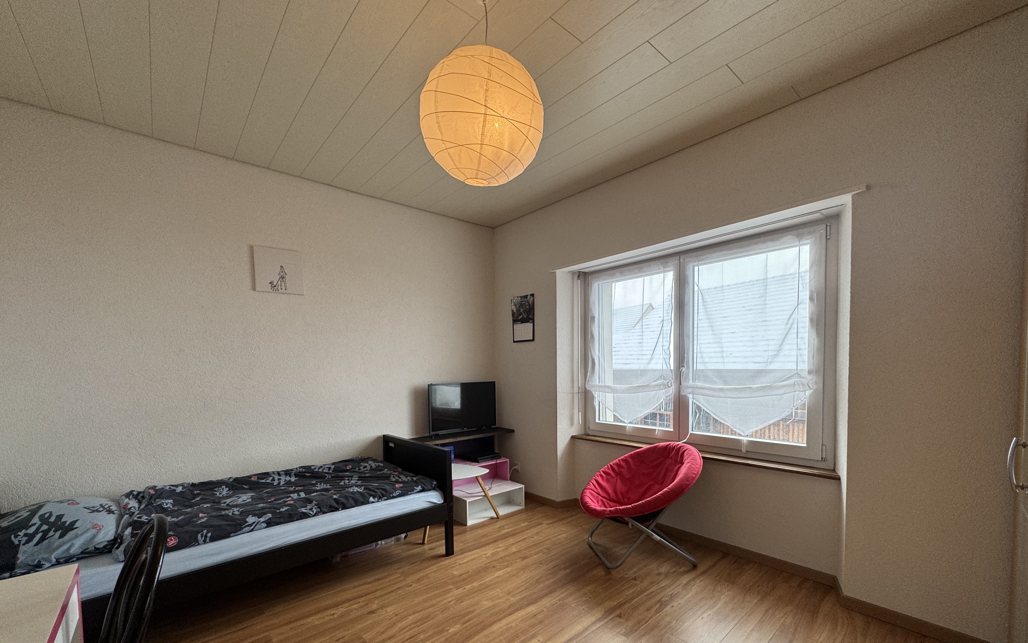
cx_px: 516
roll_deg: +1.3
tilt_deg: -2.8
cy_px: 386
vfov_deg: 74.0
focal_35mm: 15
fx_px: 420
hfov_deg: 101.5
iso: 80
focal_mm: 2.22
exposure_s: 1/100
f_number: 2.2
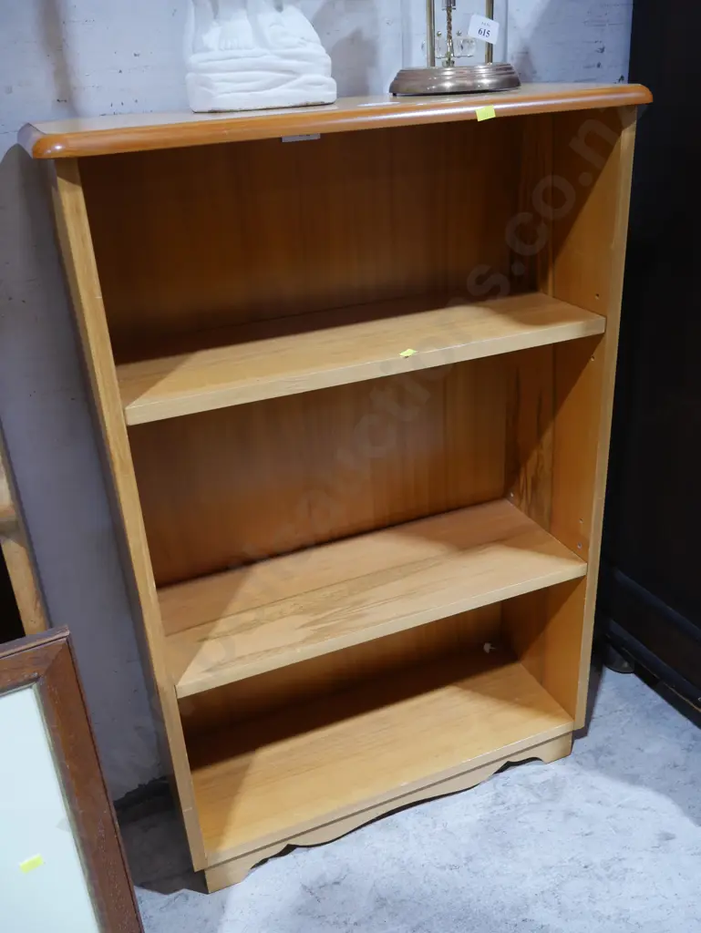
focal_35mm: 30
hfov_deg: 46.8
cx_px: 350
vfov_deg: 59.9
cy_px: 466
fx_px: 809
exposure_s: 1/60
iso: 640
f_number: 3.6
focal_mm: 15
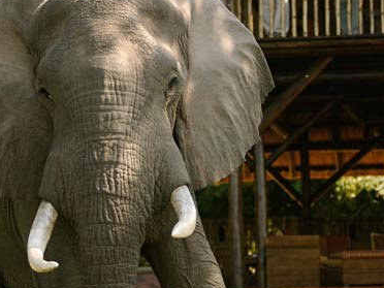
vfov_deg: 8.0
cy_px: 93
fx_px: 2063
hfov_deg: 10.6
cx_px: 191
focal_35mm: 186
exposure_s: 1/800
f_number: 2.8
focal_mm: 80
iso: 200
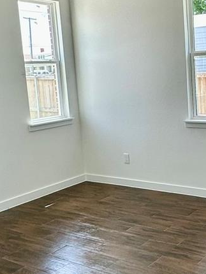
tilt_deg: -9.0
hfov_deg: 27.6
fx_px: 396
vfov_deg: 38.2
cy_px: 129
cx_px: 203
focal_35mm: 50
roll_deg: +2.3
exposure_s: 1/120
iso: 50
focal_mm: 2.22
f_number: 2.2
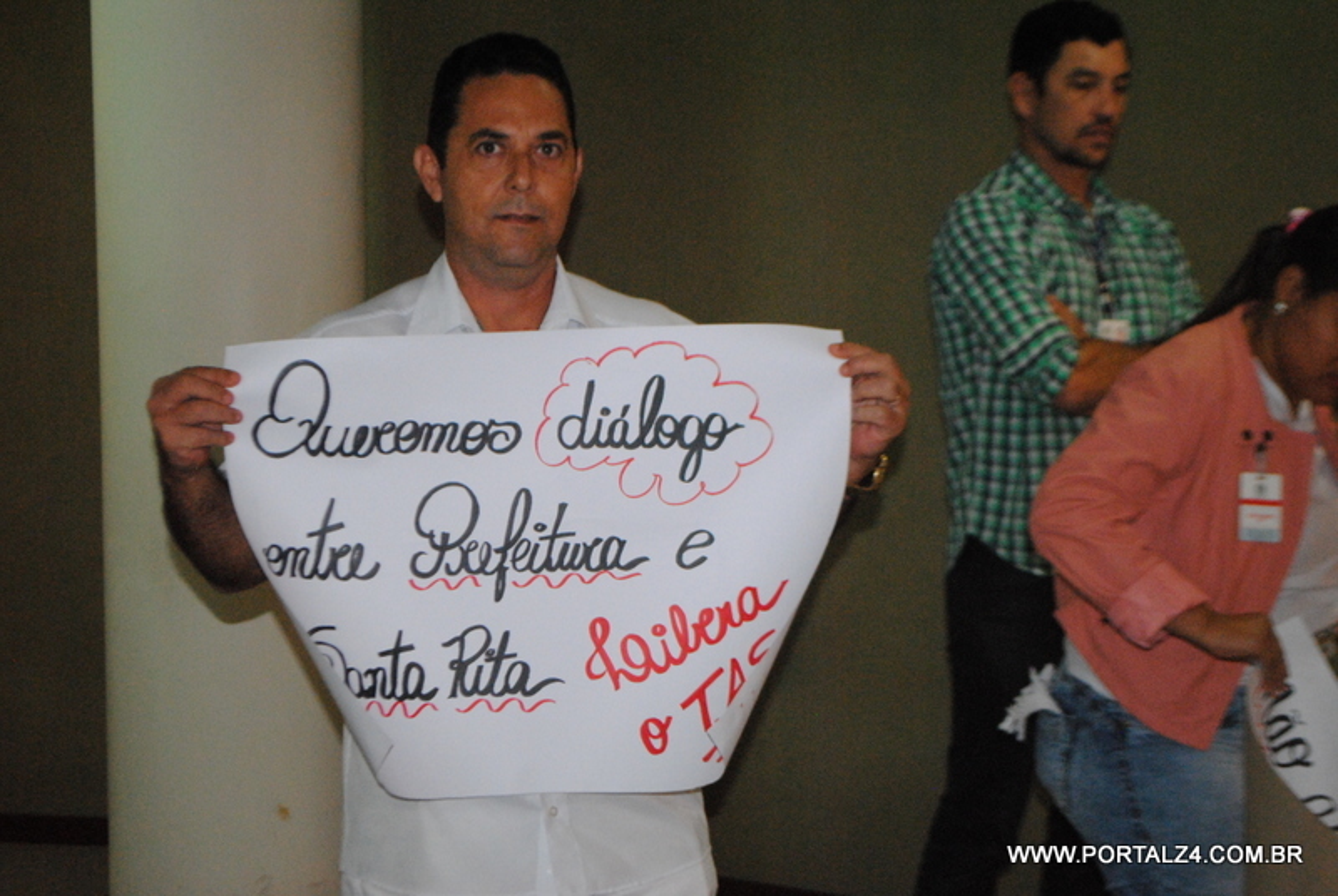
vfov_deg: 17.6
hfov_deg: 26.0
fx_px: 2903
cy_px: 448
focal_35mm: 78
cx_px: 669
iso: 1600
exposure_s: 1/30
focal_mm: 52
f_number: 5.6
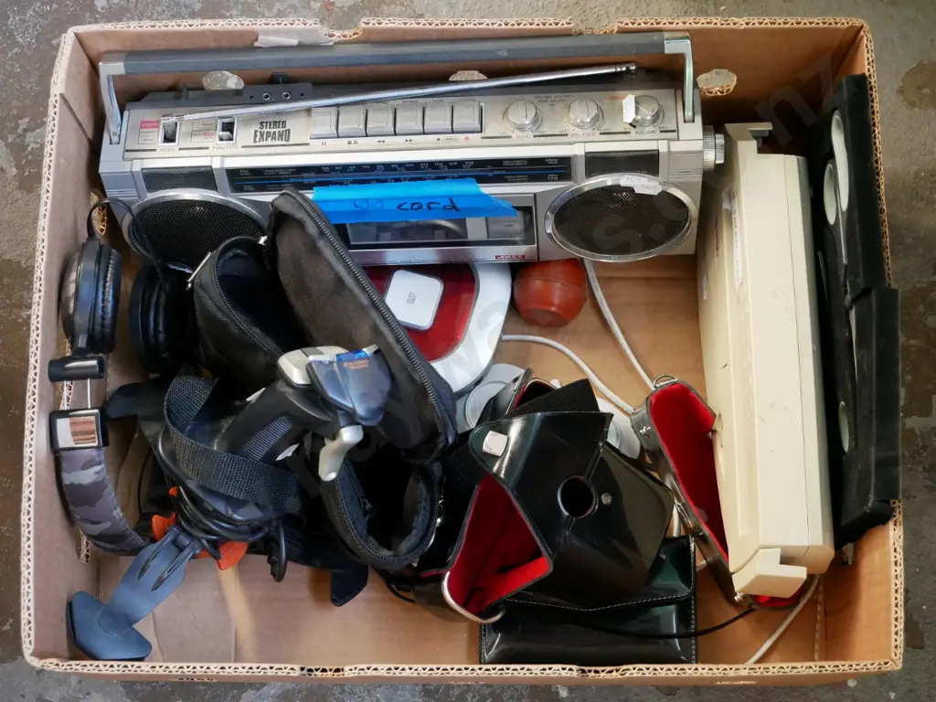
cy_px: 351
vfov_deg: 26.1
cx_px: 468
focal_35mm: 56
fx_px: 1514
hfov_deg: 34.3
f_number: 4.7
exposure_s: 1/30
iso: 3200
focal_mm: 28
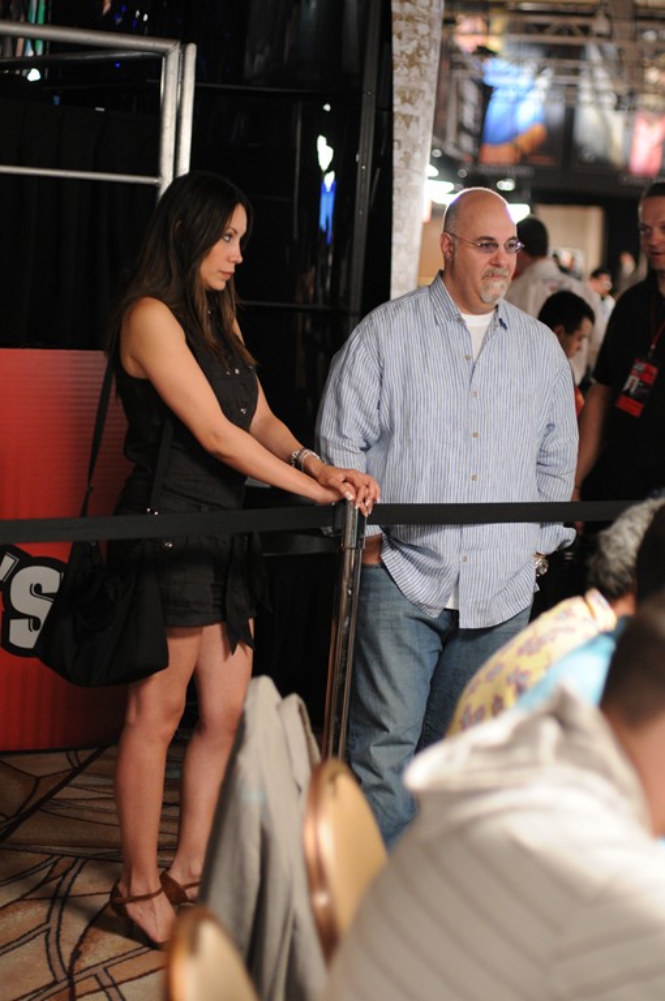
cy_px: 500
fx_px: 2084
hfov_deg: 18.1
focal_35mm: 75
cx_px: 332
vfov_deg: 27.0
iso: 1000
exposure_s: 1/60
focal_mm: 50
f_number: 2
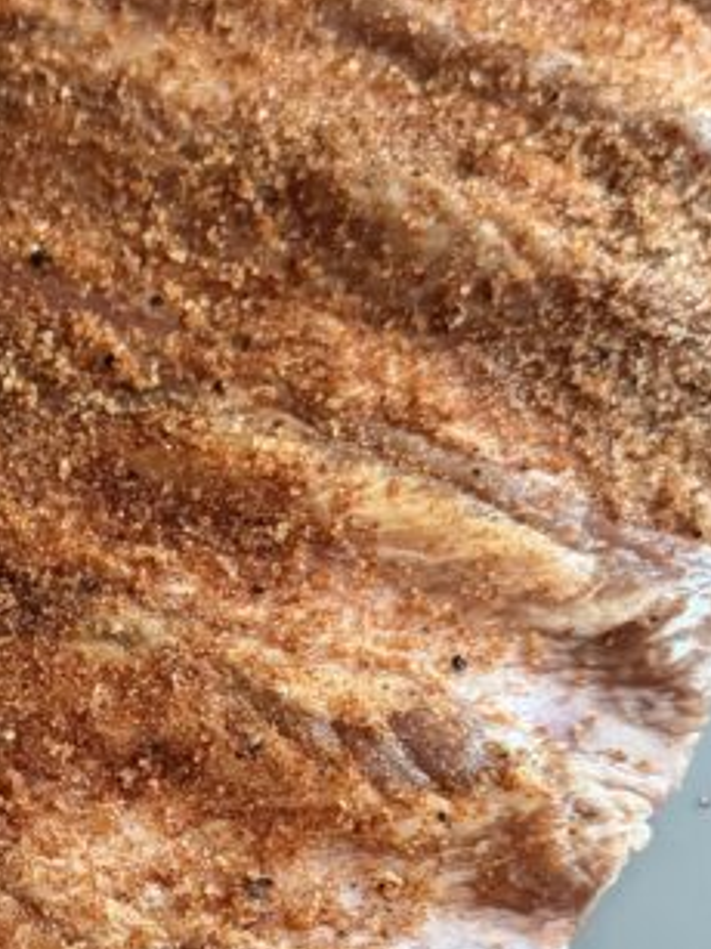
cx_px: -167
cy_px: 773
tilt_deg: -64.0
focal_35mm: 80
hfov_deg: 17.5
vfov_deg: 24.0
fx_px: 2192
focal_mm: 6.76
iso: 640
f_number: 1.78
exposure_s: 1/60
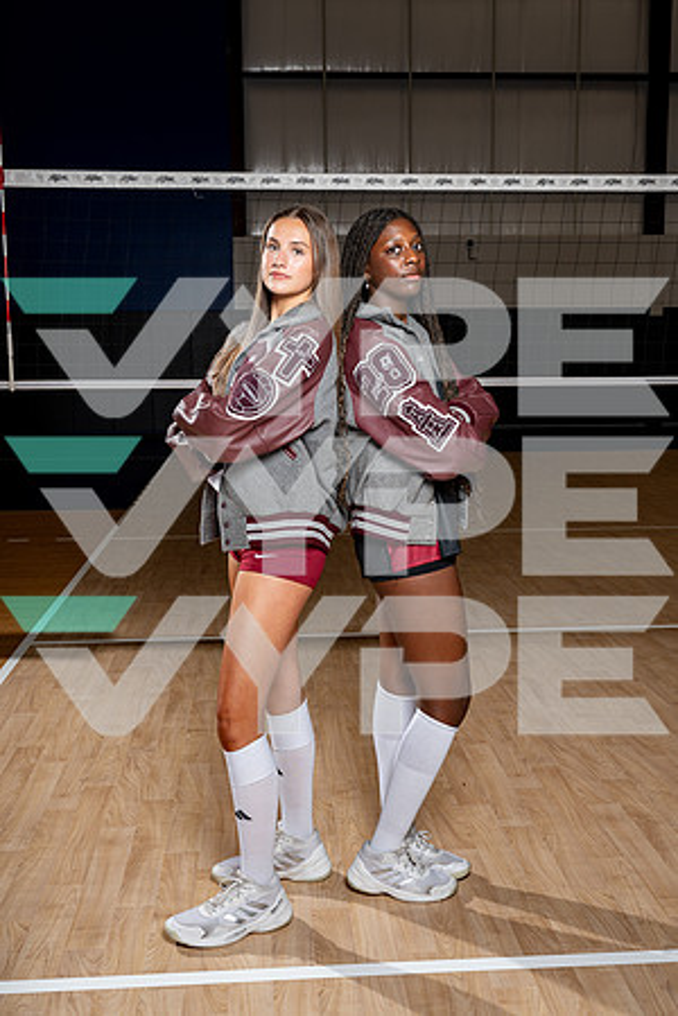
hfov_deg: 35.1
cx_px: 339
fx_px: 1073
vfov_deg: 50.7
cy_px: 508
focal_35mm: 38
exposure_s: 1/250
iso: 100
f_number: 8
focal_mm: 38
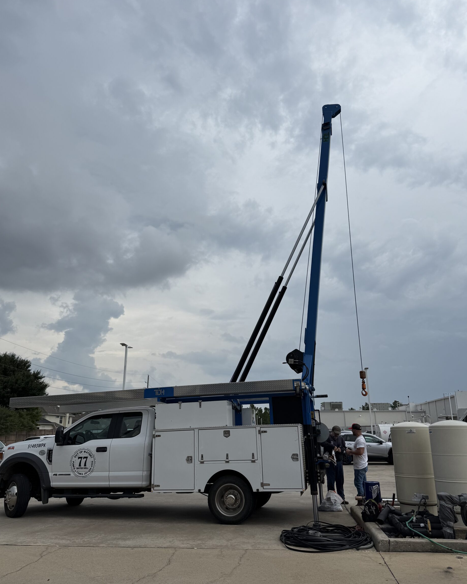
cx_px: 228
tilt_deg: +17.5
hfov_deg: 54.9
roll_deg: -0.3
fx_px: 449
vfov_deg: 66.0
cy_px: 300
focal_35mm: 26
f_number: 1.78
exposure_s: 1/7353
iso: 80
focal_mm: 6.76
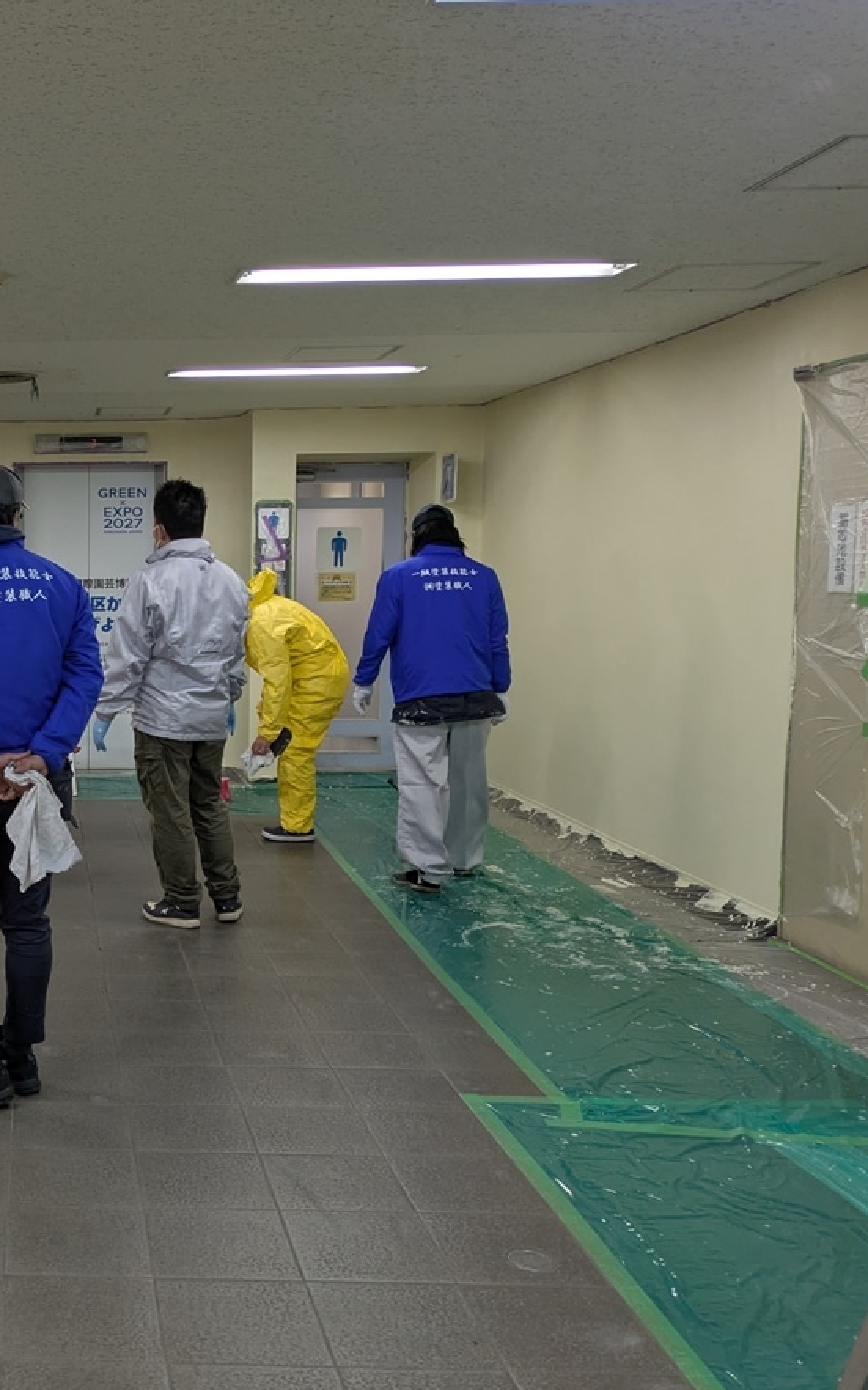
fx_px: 1363
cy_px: 691
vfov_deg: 54.0
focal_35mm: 36
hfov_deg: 32.1
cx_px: -28
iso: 226
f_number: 1.89
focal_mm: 5.43
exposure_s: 1/100
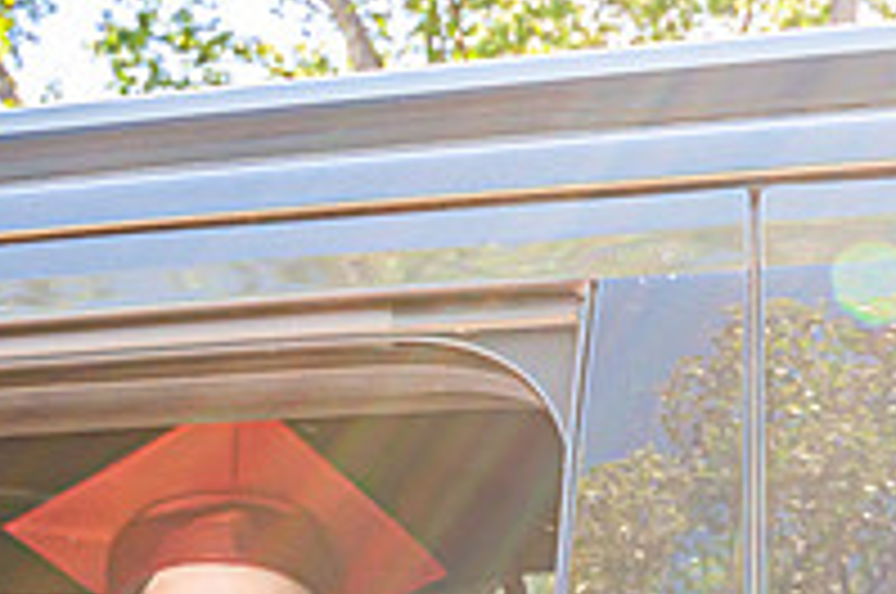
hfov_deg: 28.6
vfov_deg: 18.2
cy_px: 754
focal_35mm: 70
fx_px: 1739
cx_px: 635
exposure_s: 1/125
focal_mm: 16
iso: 200
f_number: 5.6
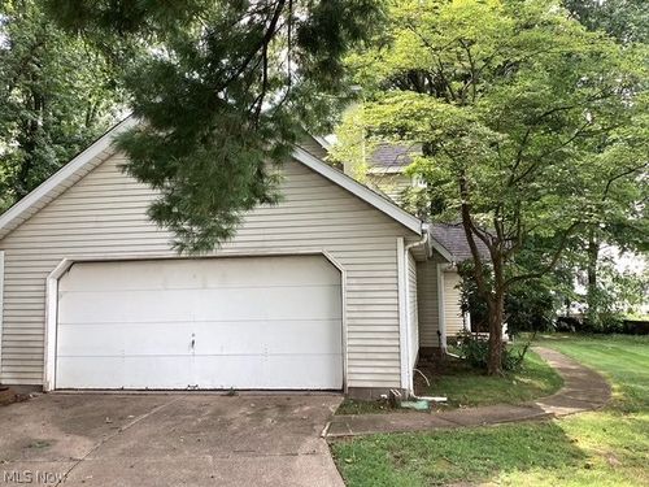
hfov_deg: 58.4
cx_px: 324
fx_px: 581
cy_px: 244
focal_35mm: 31
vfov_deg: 45.4
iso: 25
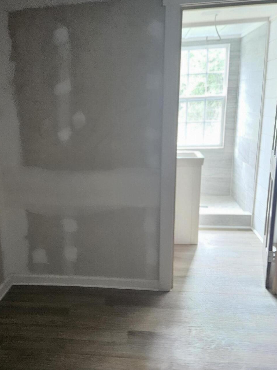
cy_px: 204
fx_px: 384
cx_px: 80
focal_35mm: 36
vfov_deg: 51.3
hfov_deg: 38.9
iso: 500
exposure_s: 1/40
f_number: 1.8
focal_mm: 5.4
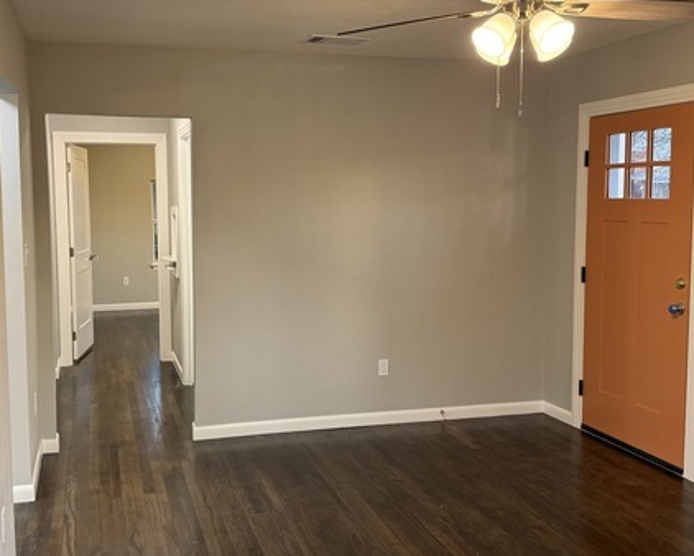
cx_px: 285
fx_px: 760
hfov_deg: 48.8
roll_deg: +0.8
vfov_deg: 40.1
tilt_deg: -5.6
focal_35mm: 37
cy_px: 258
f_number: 1.78
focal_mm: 6.76
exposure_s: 1/60
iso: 200
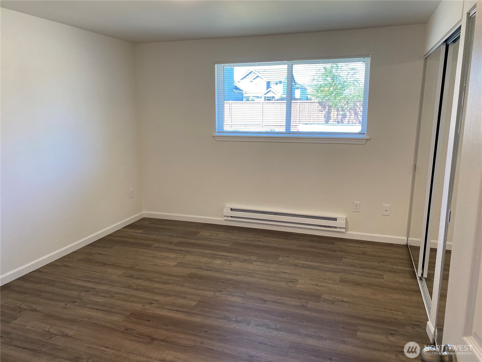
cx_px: 241
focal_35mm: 26
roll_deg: -0.3
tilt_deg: -10.6
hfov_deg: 67.3
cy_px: 181
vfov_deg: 53.1
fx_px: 362
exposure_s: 1/120
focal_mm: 4.25
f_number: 1.8
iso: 125
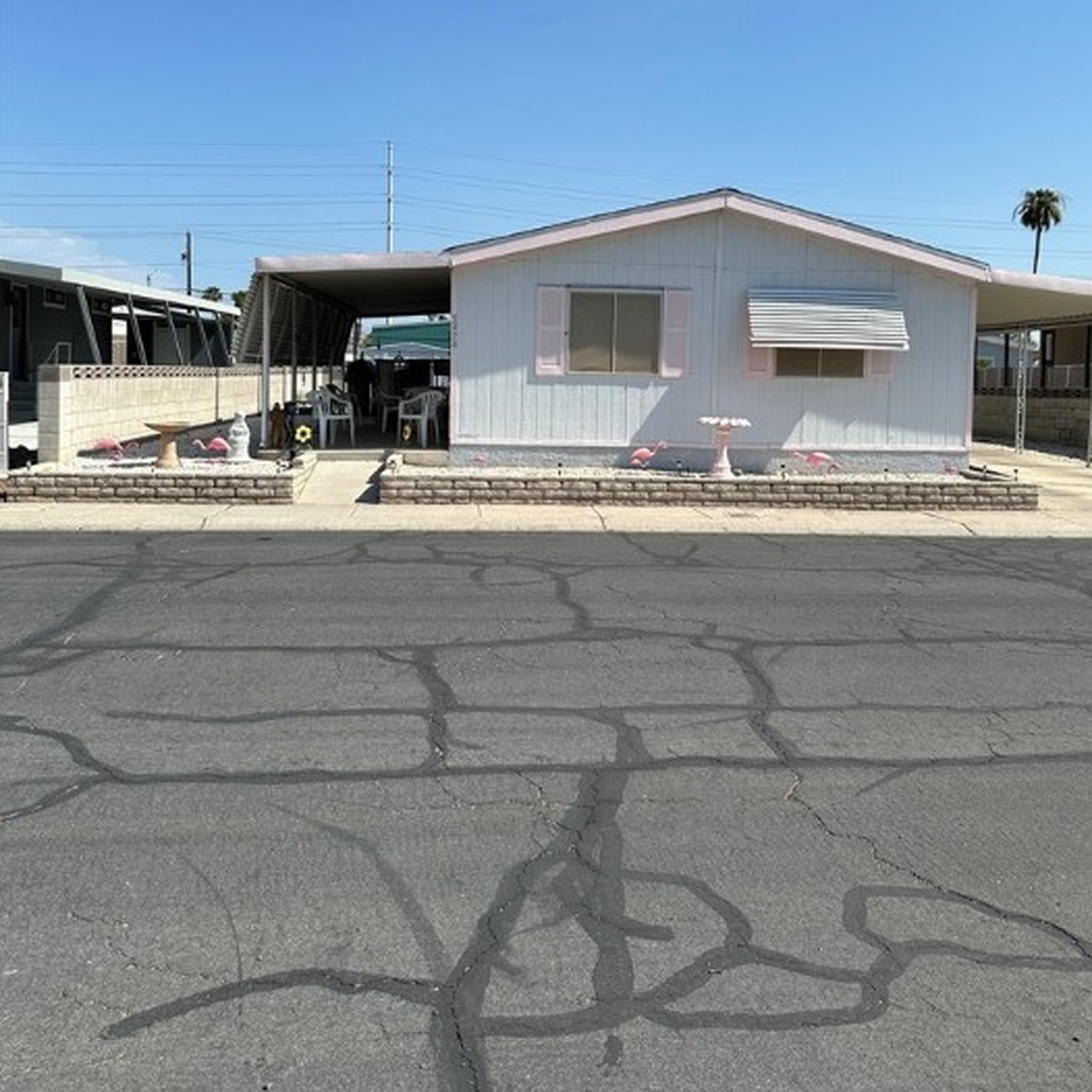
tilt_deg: -2.2
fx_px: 1106
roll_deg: -1.8
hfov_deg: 52.5
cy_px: 415
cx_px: 596
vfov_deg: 52.0
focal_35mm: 31
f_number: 1.78
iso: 80
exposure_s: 1/5525
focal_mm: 6.86
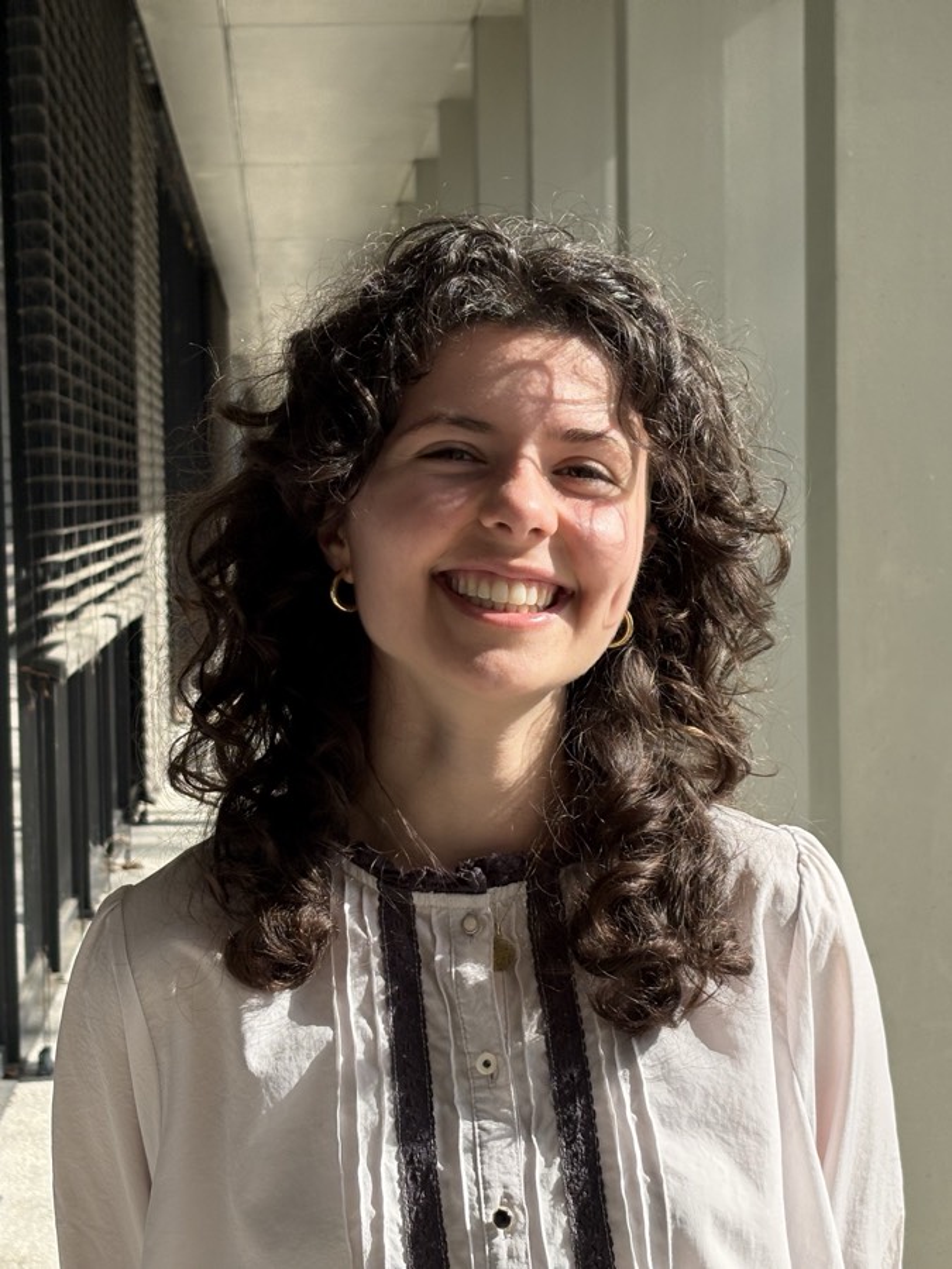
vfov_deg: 36.8
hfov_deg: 28.0
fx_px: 1907
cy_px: 634
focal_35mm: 52
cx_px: 476
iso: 50
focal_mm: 5.96
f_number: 1.6
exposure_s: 1/1957
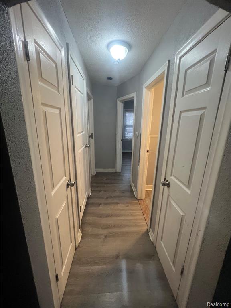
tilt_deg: -9.8
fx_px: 116
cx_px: 116
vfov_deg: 106.2
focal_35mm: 13
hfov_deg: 89.9
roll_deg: -3.0
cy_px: 154
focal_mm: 1.57
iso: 250
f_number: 1.8
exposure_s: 1/60
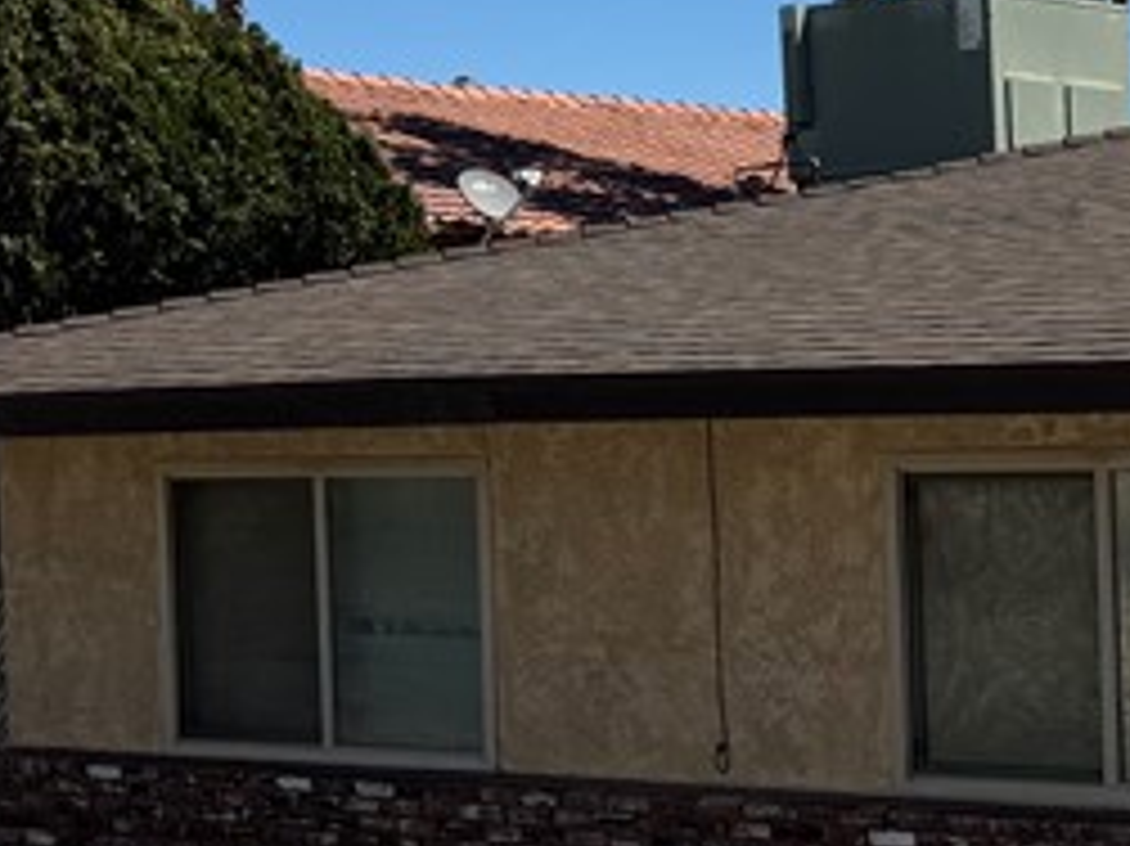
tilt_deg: -3.3
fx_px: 3198
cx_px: 1238
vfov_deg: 15.1
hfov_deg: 19.2
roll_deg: +1.3
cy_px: 518
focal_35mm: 98
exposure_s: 1/6410
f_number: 1.78
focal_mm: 6.76
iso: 80
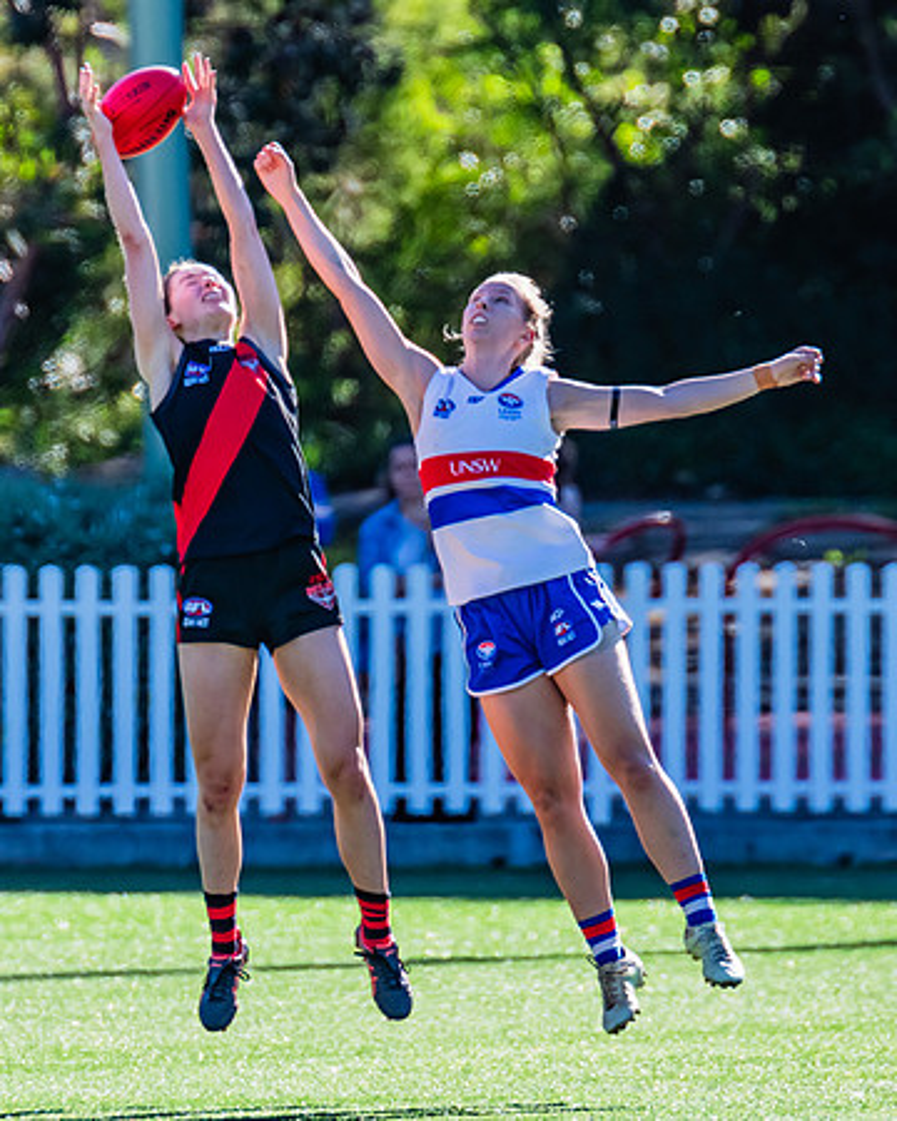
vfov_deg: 1.8
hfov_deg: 1.5
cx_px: 300
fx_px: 35231
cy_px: 520
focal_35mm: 1062
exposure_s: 1/1250
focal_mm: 600
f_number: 7.1
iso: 800
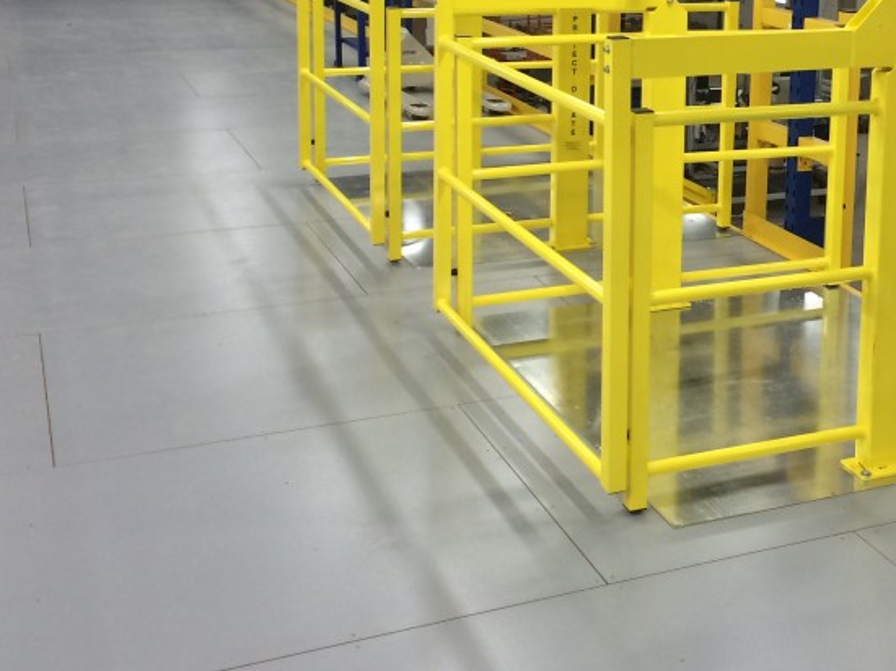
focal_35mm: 54
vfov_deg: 26.3
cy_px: 99
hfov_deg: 34.6
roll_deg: -0.9
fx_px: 1397
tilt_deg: -8.9
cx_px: 699
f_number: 2.2
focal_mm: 4.15
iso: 40
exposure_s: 1/30
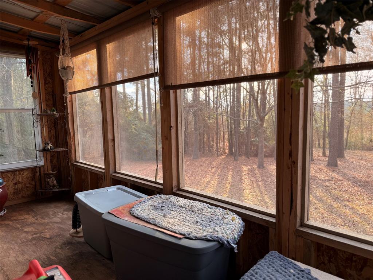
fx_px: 259
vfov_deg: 56.8
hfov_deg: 71.6
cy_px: 140
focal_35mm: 24
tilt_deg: -5.8
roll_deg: +0.7
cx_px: 186
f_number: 1.78
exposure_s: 1/183
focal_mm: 6.76
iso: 100
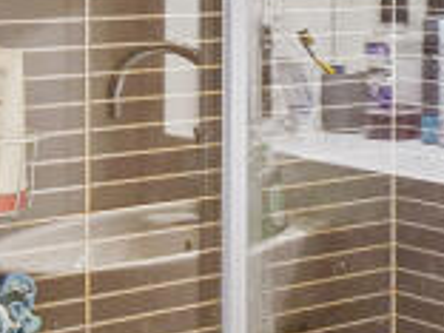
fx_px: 1347
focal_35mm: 105
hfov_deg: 14.0
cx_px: 1013
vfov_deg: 13.8
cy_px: -17
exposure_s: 1/4
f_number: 9
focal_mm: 8
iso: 200
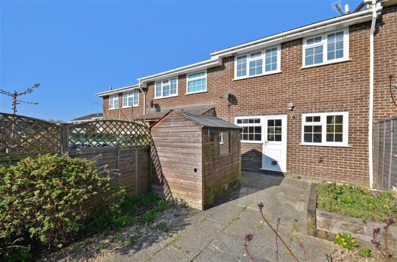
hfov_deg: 100.5
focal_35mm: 15
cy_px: 131
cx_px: 198
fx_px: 165
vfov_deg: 77.0
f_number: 9
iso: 400
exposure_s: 1/1000
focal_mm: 10
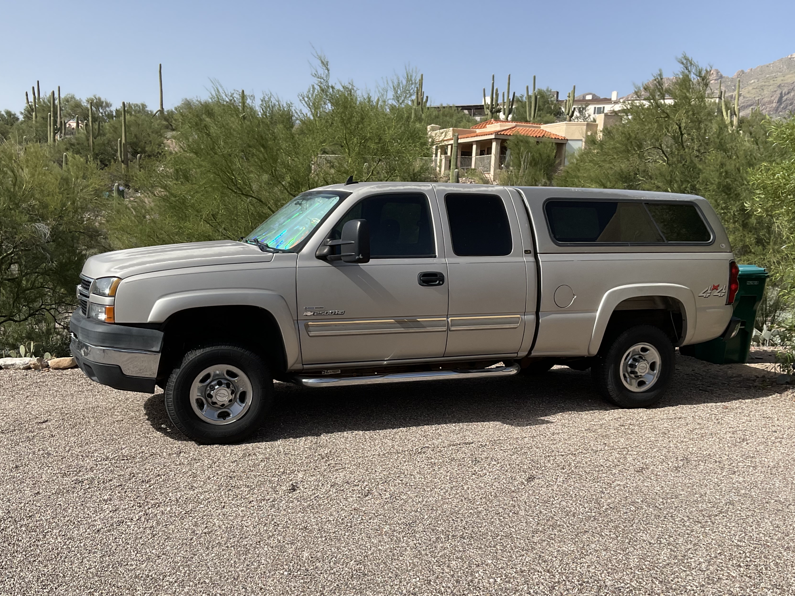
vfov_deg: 40.6
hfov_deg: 52.6
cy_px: 348
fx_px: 804
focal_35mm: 35
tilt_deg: -9.9
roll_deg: -3.5
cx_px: 382
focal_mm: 3
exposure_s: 1/2141
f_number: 1.8
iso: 16
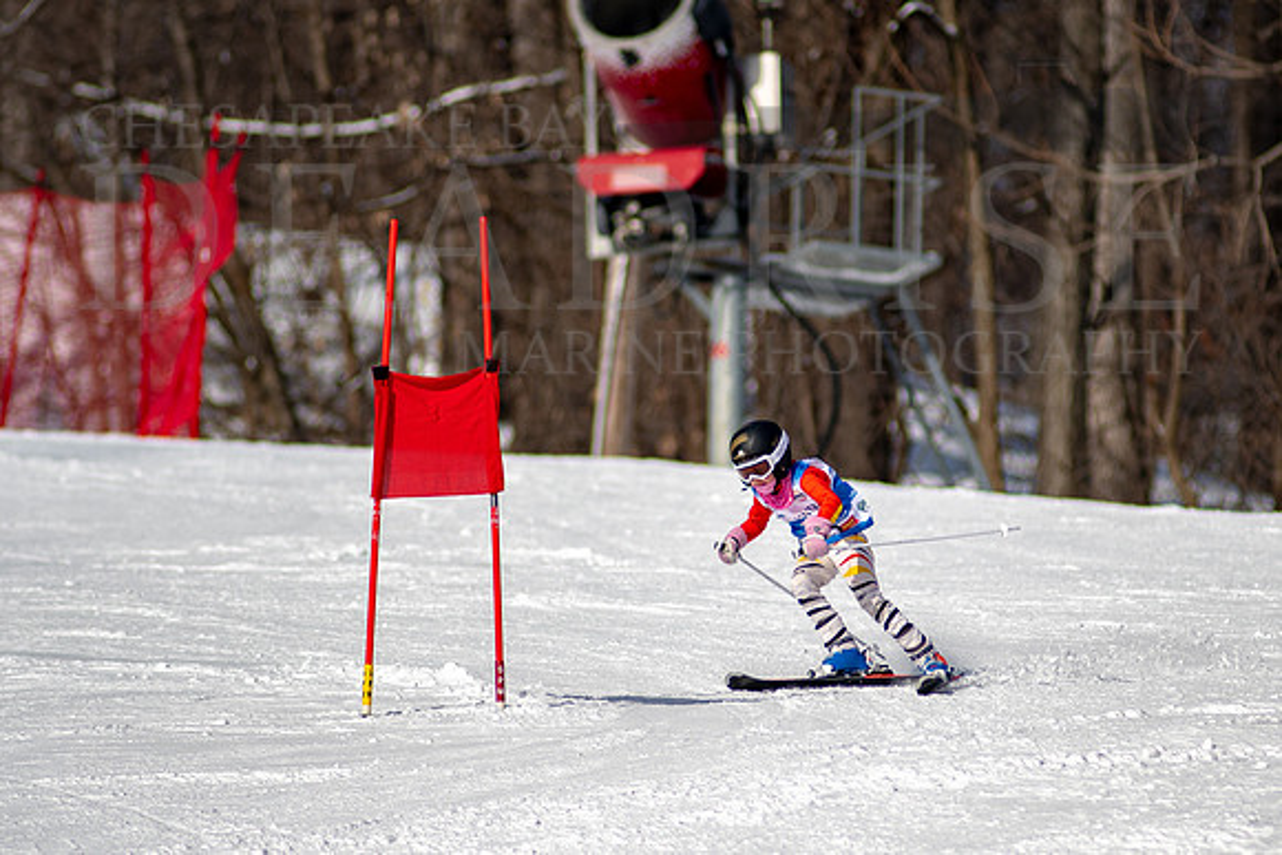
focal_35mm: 606
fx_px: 21576
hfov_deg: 3.4
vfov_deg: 2.3
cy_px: 534
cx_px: 785
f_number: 2.8
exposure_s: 1/6400
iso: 100
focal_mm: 300
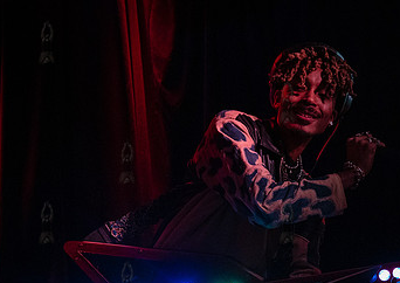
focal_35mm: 59
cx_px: 289
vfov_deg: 23.5
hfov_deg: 32.8
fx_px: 668
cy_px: 229
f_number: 3.5
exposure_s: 1/320
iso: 12800
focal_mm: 31
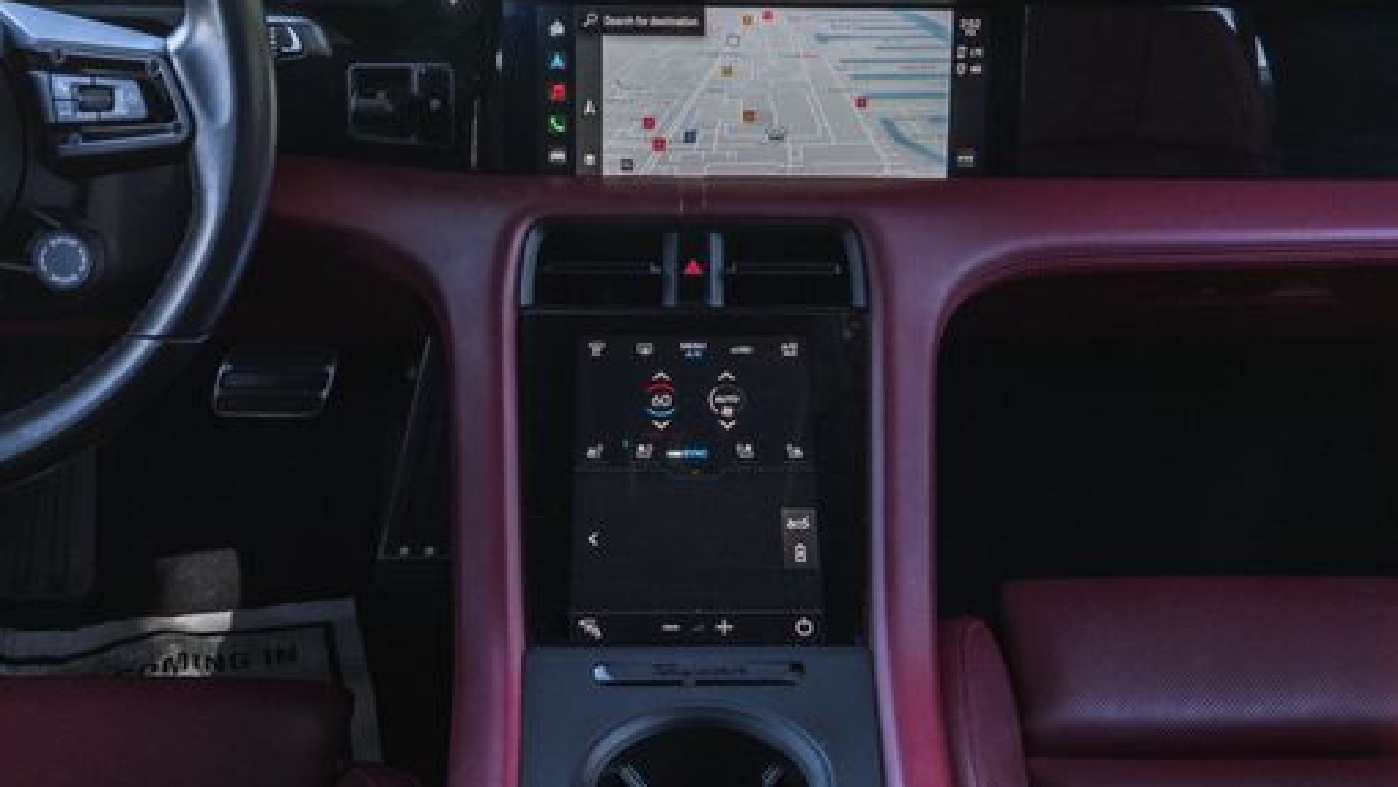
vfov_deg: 26.4
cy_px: 295
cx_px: 718
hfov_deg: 45.5
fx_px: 1668
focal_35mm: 45
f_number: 8
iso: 640
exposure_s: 1/40
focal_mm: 24
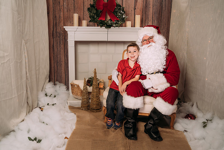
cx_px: 111
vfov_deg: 35.0
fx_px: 237
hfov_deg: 50.5
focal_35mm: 38
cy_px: 81
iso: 100
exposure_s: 1/100
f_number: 5.6
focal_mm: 35
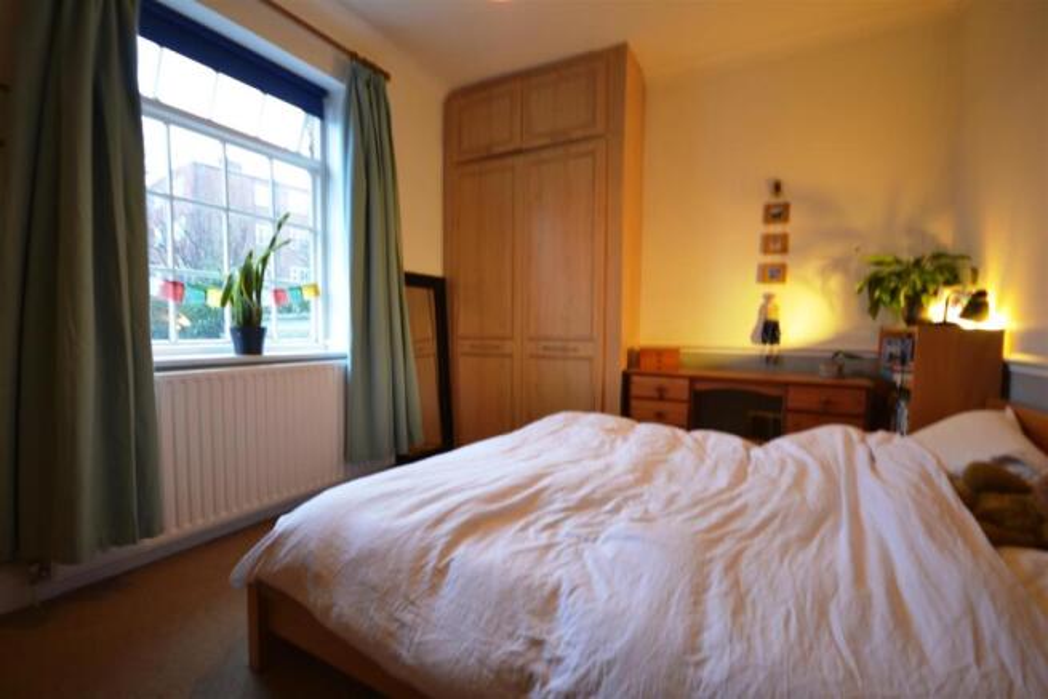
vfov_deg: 77.4
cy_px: 350
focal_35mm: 15
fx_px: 437
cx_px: 524
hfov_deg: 100.4
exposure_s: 1.3
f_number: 4
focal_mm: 10
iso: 100
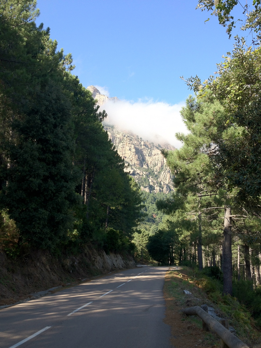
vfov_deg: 52.6
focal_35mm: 35
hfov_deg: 40.7
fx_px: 352
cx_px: 130
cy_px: 174
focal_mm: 4.28
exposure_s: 1/569
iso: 64
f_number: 2.4
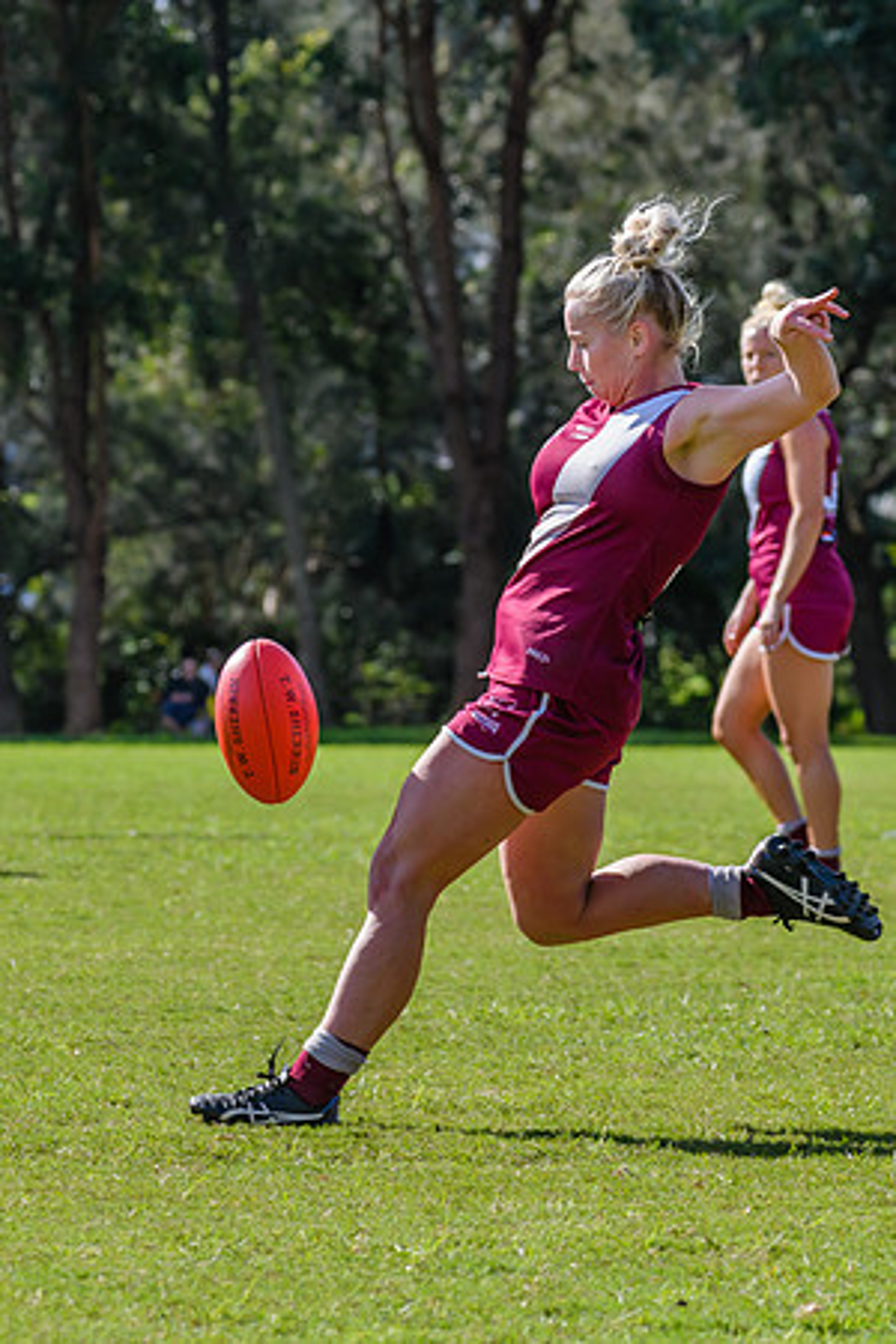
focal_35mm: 278
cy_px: 658
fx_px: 10379
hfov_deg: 4.9
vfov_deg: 7.4
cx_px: 380
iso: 800
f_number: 9
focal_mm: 170
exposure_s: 1/1250
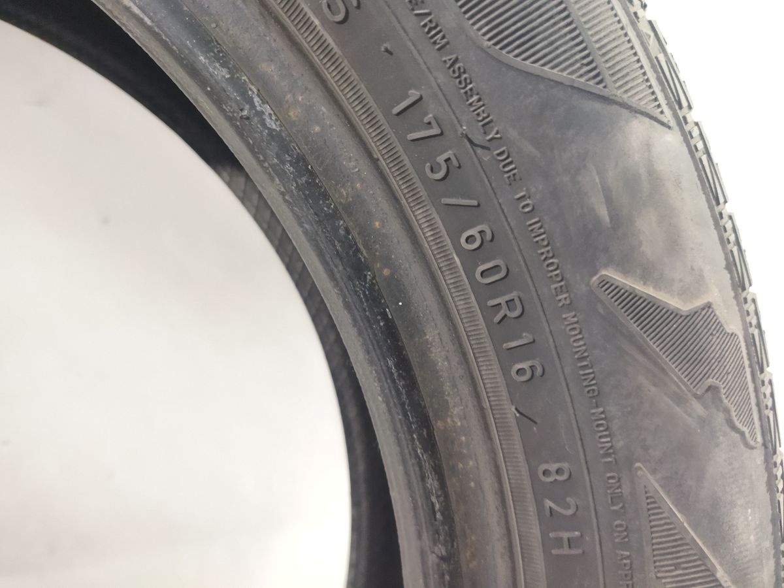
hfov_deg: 65.3
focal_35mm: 27
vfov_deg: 51.4
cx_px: 392
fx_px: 612
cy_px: 294
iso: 428
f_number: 1.79
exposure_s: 1/25
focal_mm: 4.71
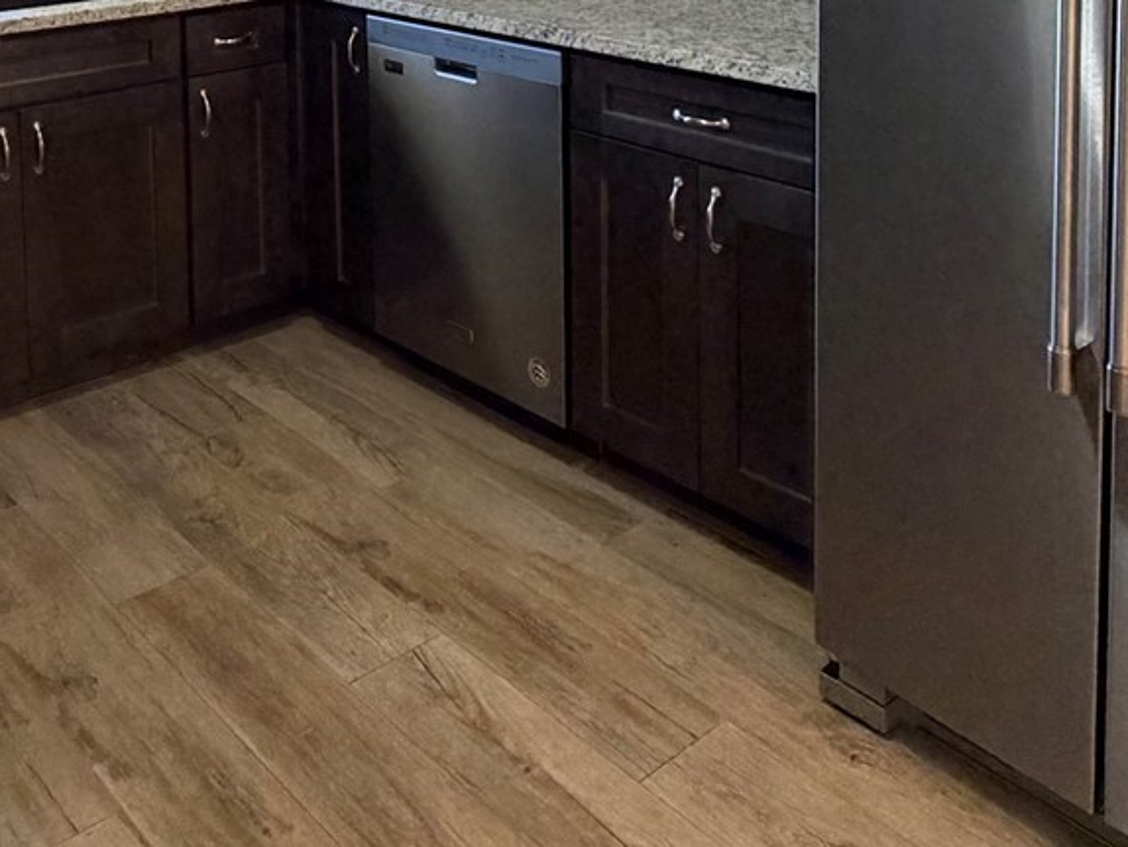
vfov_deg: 32.0
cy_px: -110
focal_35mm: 39
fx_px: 1271
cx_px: 295
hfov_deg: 46.3
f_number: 2.2
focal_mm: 2.22
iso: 400
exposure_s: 1/60
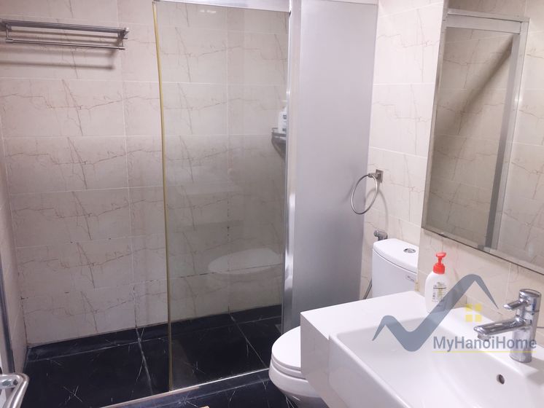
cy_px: 204
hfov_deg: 61.6
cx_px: 272
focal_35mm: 29
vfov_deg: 48.3
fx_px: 456
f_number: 2.2
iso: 50
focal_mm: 4.15
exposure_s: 1/33
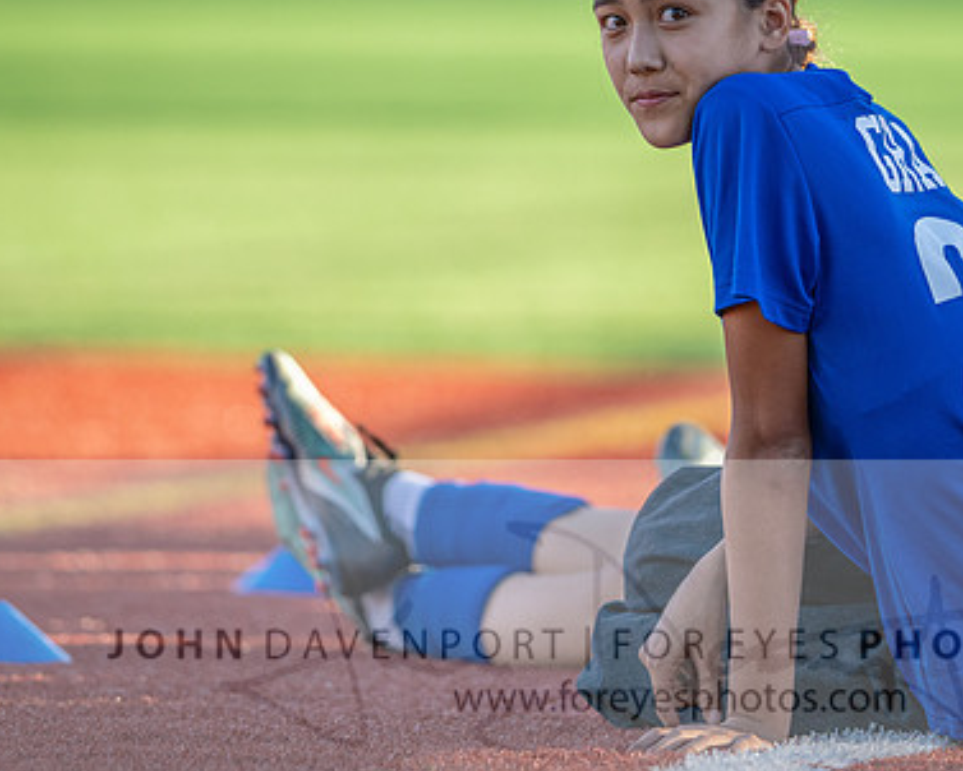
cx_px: 582
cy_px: 121
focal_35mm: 856
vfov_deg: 1.8
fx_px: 24410
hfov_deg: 2.3
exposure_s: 1/1000
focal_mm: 400
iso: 450
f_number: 3.2
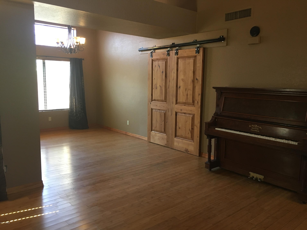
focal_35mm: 29
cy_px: 115
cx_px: 154
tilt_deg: -8.1
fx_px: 257
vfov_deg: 48.2
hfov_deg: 61.7
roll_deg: -1.2
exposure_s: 1/30
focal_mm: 4.15
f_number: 2.2
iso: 100
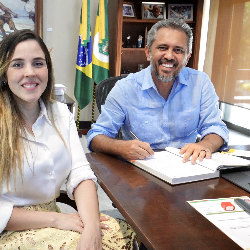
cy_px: 126
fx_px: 368
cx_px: 80
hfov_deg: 37.1
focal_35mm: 45
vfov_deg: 37.6
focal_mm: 35
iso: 8000
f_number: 8
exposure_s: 1/125
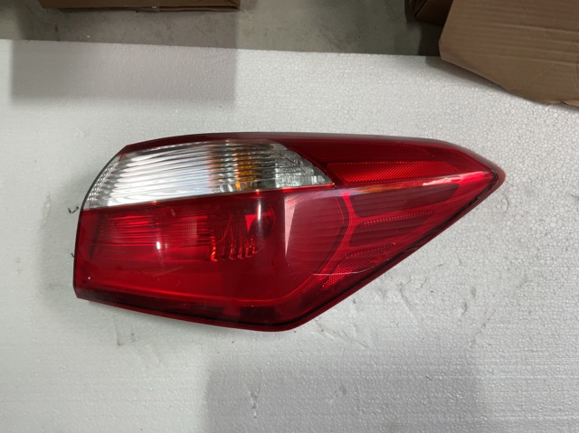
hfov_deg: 61.7
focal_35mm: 29
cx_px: 290
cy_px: 216
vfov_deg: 48.2
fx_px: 485
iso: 20
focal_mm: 3
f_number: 1.8
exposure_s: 1/100
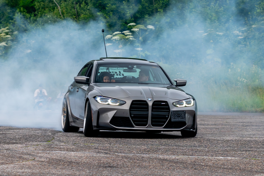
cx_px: 129
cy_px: 95
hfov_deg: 9.5
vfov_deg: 6.3
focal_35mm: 217
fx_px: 1593
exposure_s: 1/250
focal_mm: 85
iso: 500
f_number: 3.5
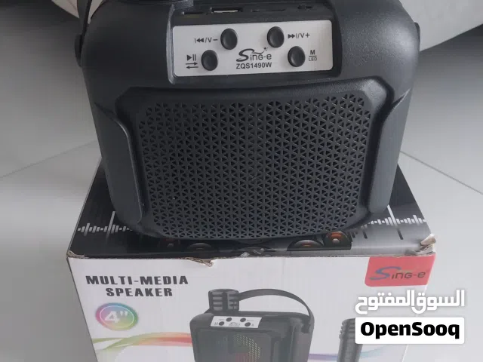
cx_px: 242
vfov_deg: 53.1
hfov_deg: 67.3
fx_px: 363
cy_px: 181
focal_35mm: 26
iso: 400
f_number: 1.8
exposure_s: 1/24
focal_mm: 4
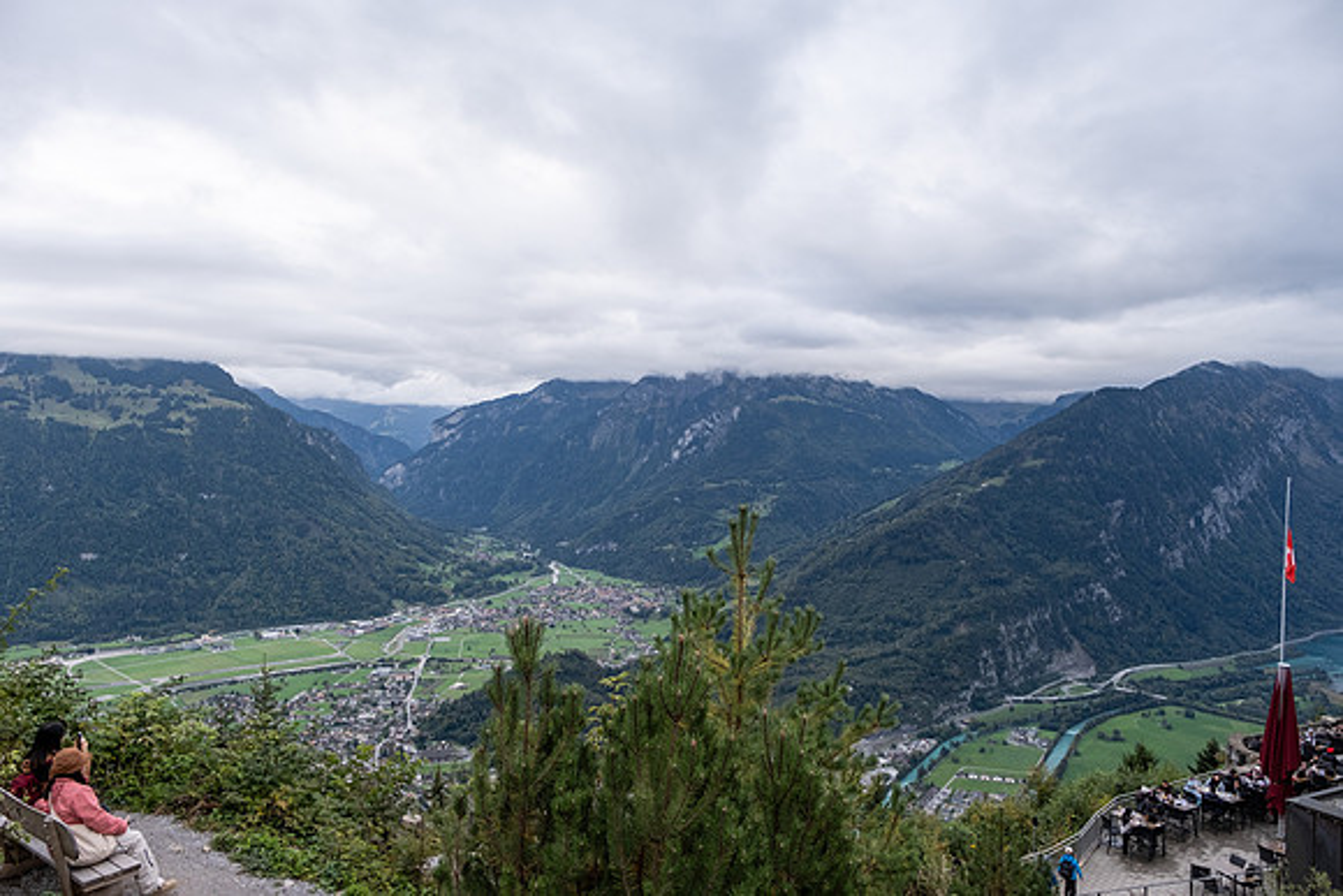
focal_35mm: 24
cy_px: 448
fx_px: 896
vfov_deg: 53.2
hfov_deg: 73.7
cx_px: 672
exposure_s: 1/350
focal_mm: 16
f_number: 4.5
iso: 320
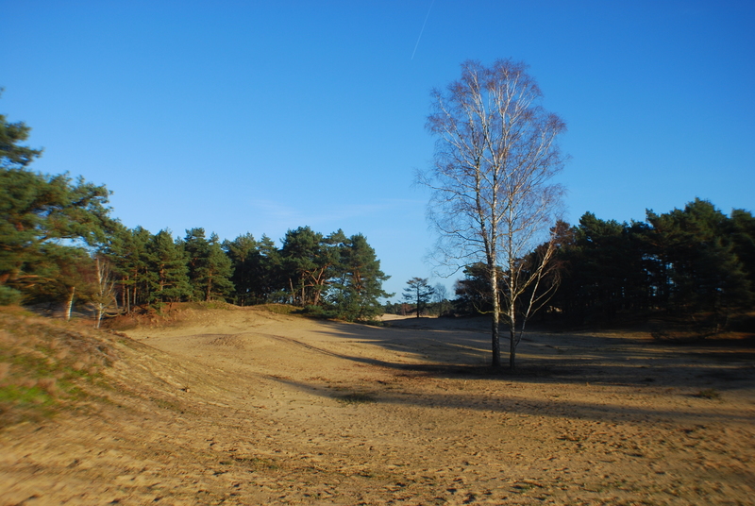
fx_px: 945
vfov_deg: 30.0
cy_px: 253
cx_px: 378
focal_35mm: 45
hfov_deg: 43.5
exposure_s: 1/320
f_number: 5.6
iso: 100
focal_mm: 30
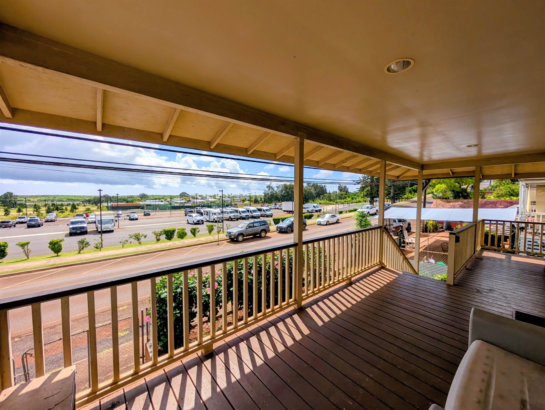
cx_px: 272
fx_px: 189
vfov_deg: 94.6
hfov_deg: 110.5
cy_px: 205
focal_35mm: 12
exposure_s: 1/4878
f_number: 1.7
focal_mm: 2.02
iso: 55
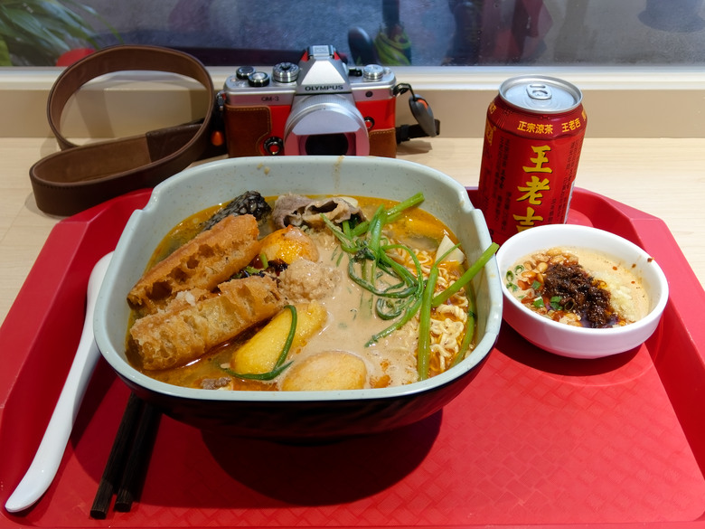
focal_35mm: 36
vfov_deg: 39.7
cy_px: 264
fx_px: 733
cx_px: 352
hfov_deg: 51.4
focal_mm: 6.37
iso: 500
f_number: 2.5
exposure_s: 1/80
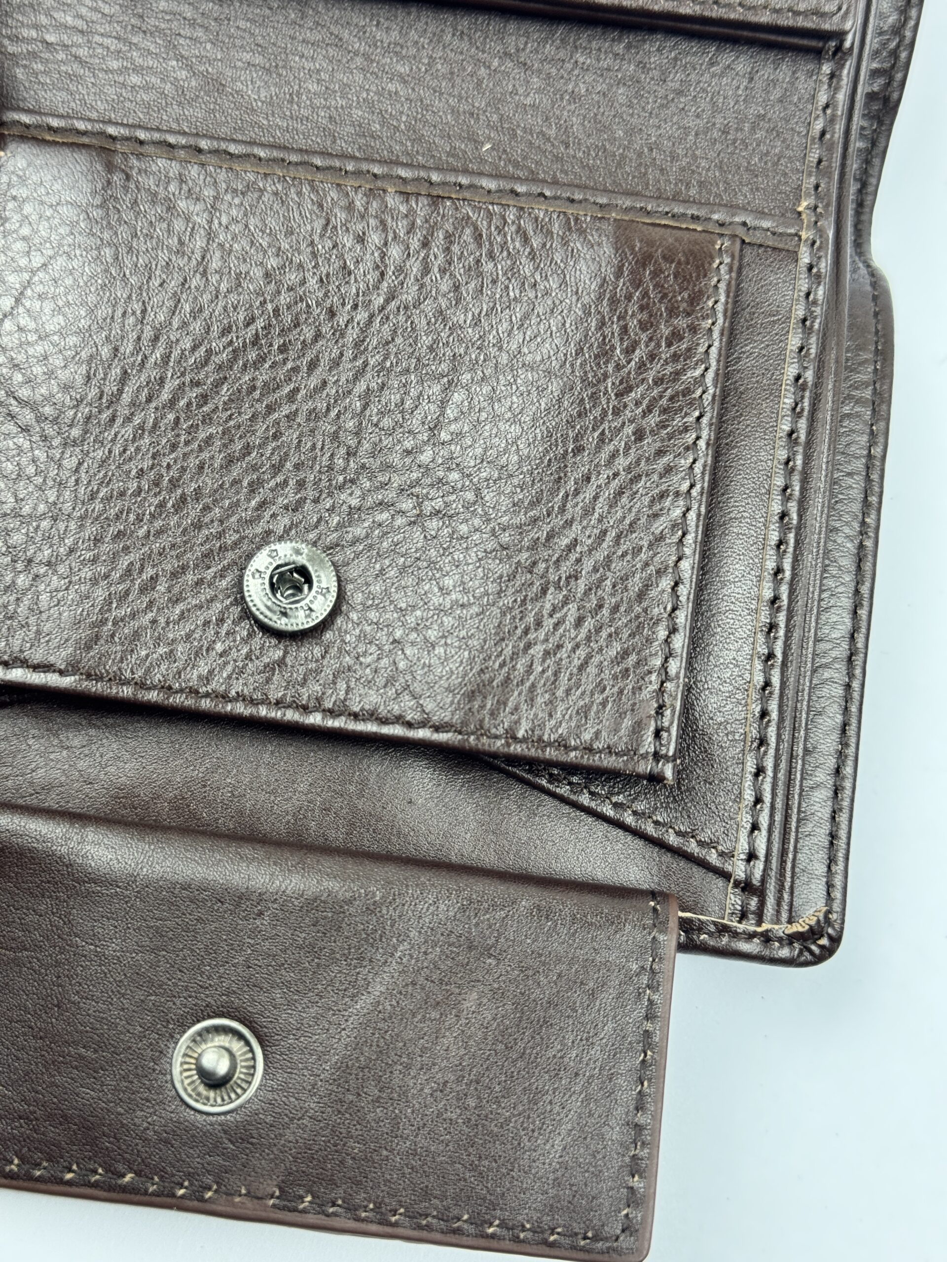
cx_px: 474
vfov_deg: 39.7
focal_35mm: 48
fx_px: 1751
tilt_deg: -70.3
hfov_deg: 30.3
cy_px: 631
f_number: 1.78
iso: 80
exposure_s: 1/100
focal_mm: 6.76
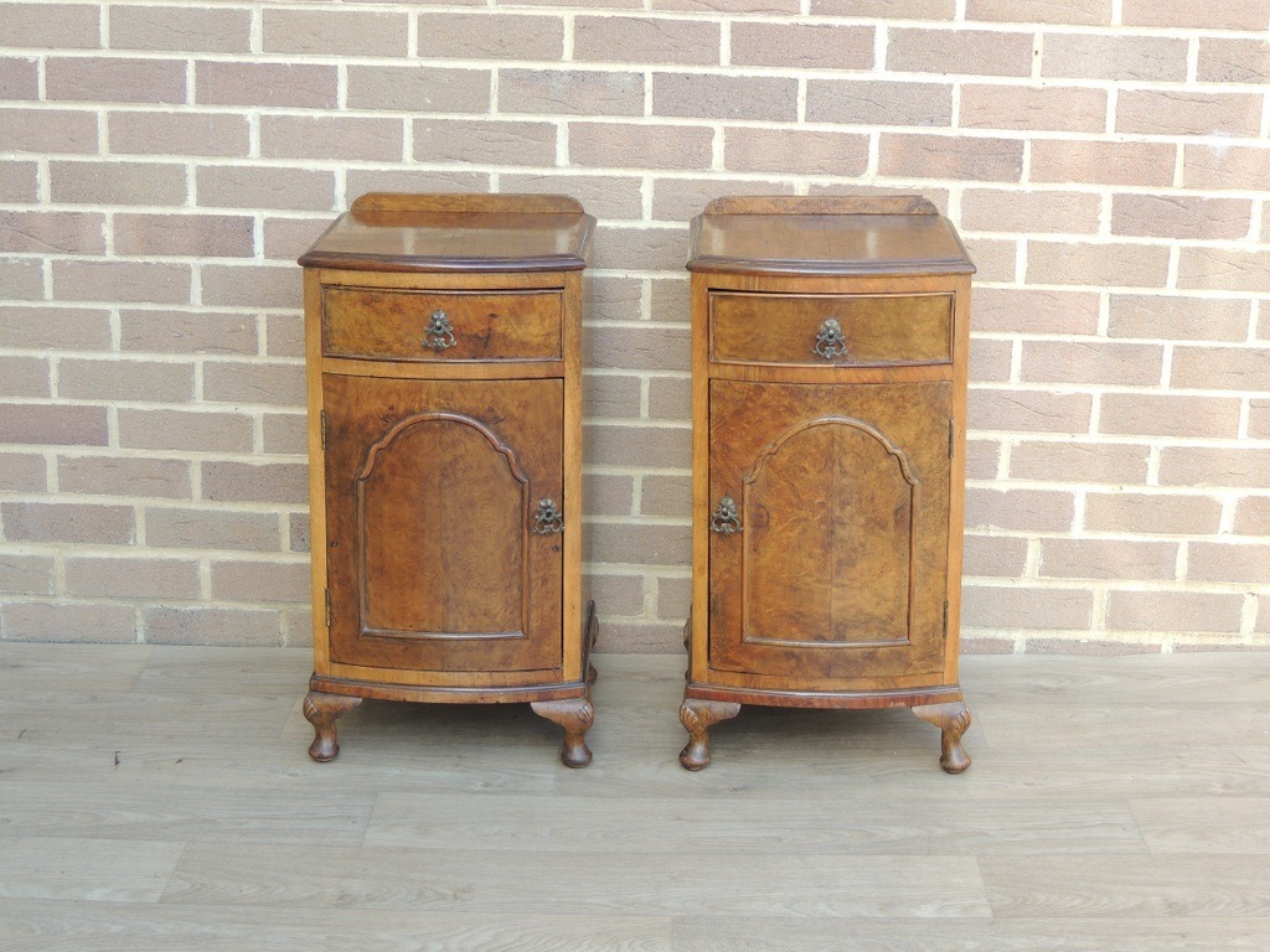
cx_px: 635
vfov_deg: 24.4
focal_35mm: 60
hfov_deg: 32.2
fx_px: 2201
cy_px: 476
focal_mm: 10.7
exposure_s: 1/60
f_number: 3.7
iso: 125
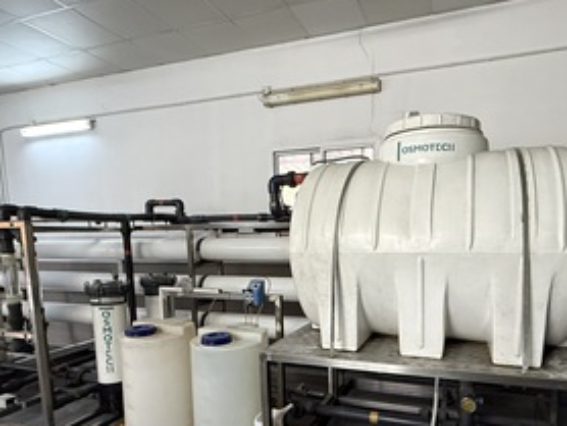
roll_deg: +0.9
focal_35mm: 23
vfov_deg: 57.9
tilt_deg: -6.2
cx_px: 342
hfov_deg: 73.0
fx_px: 377
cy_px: 278
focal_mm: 2.22
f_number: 2.2
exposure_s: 1/50
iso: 500
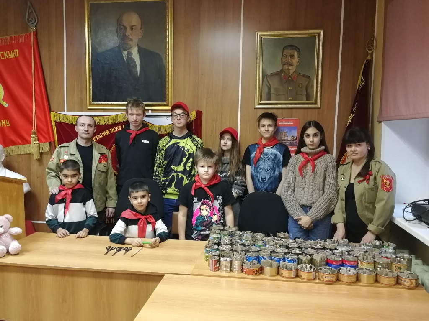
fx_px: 335
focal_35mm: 27
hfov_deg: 65.3
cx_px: 214
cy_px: 160
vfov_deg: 51.4
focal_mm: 3.95
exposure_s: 1/25
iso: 400
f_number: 2.2
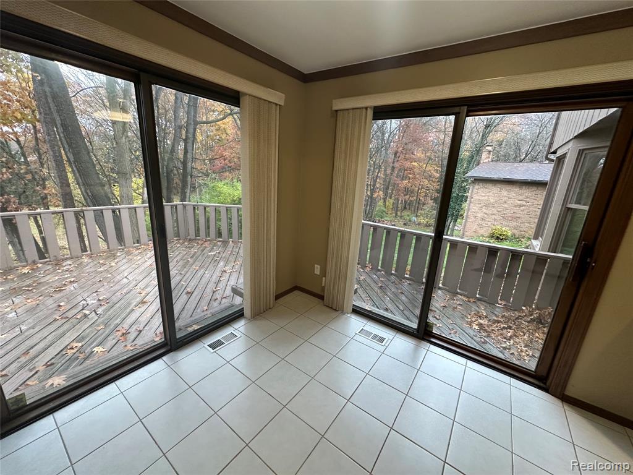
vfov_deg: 85.7
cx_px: 316
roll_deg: -1.4
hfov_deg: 102.1
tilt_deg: -12.3
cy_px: 238
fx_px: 256
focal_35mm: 14
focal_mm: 2.22
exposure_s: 1/60
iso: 200
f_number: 2.2
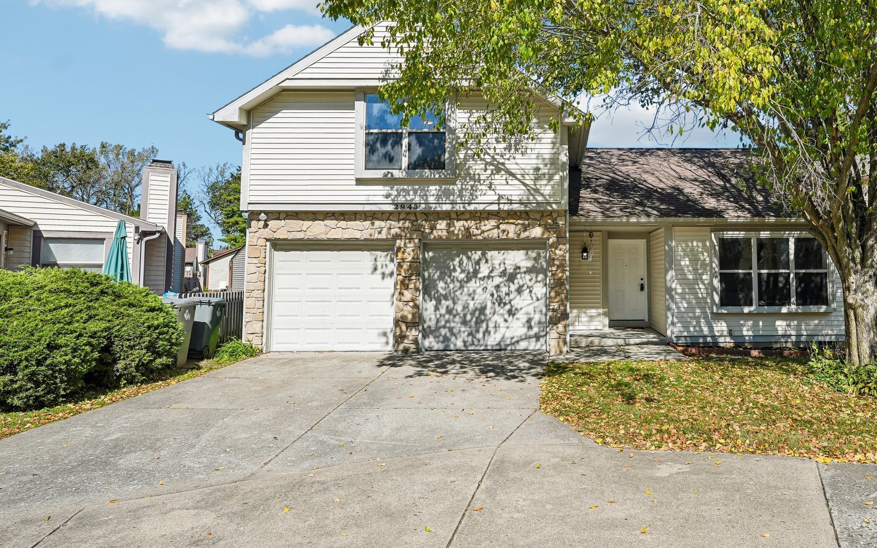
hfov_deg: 69.1
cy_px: 226
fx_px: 615
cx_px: 578
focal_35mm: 26
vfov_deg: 47.8
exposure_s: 1/250
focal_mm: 17.5
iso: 100
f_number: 8
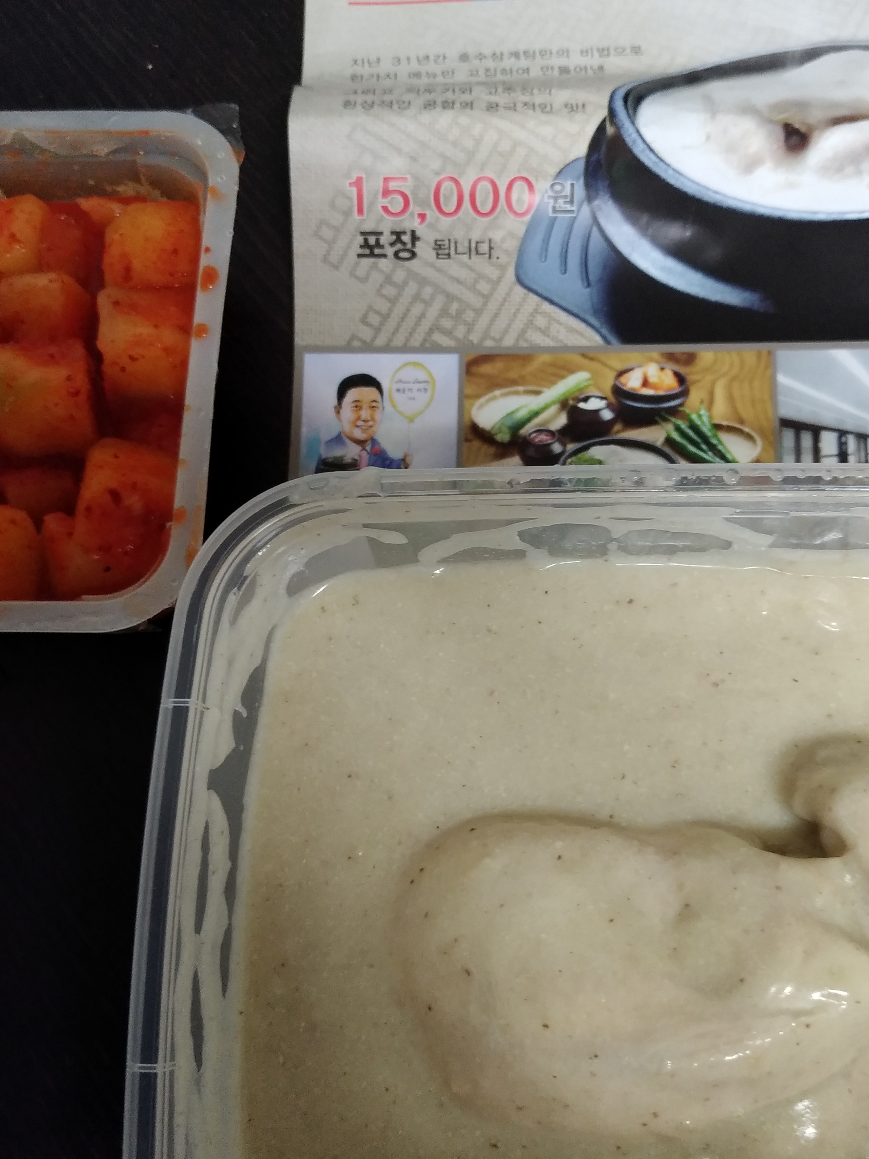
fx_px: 1071
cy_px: 593
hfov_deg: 44.0
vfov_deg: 56.8
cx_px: 516
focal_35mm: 32
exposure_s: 1/30
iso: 262
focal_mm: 3.94
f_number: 1.9
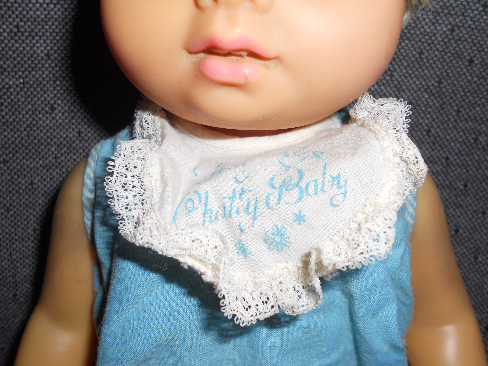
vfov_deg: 44.2
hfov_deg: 56.8
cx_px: 244
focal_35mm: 32
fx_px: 451
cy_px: 183
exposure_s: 1/25
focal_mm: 5.8
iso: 80
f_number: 8.8
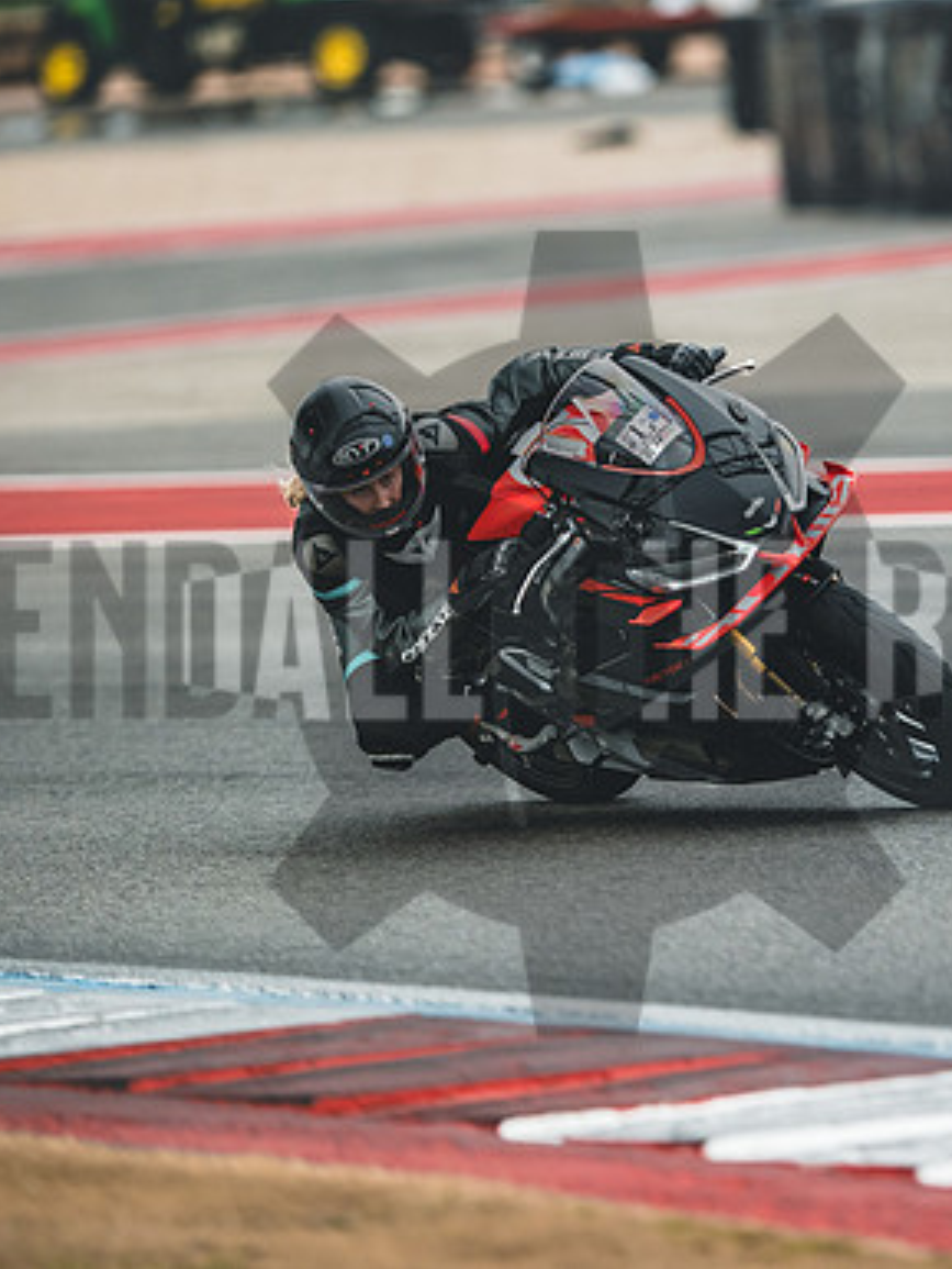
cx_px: 586
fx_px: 15942
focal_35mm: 435
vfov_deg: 4.6
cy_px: 634
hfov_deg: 3.4
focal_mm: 200
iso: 1000
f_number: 2
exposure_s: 1/3200
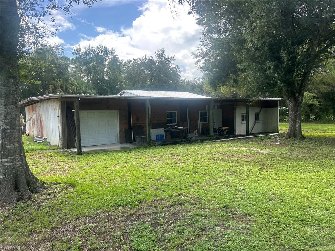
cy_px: 126
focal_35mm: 26
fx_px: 252
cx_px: 168
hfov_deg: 67.3
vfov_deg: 53.1
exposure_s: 1/1159
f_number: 1.5
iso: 50
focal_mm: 5.7
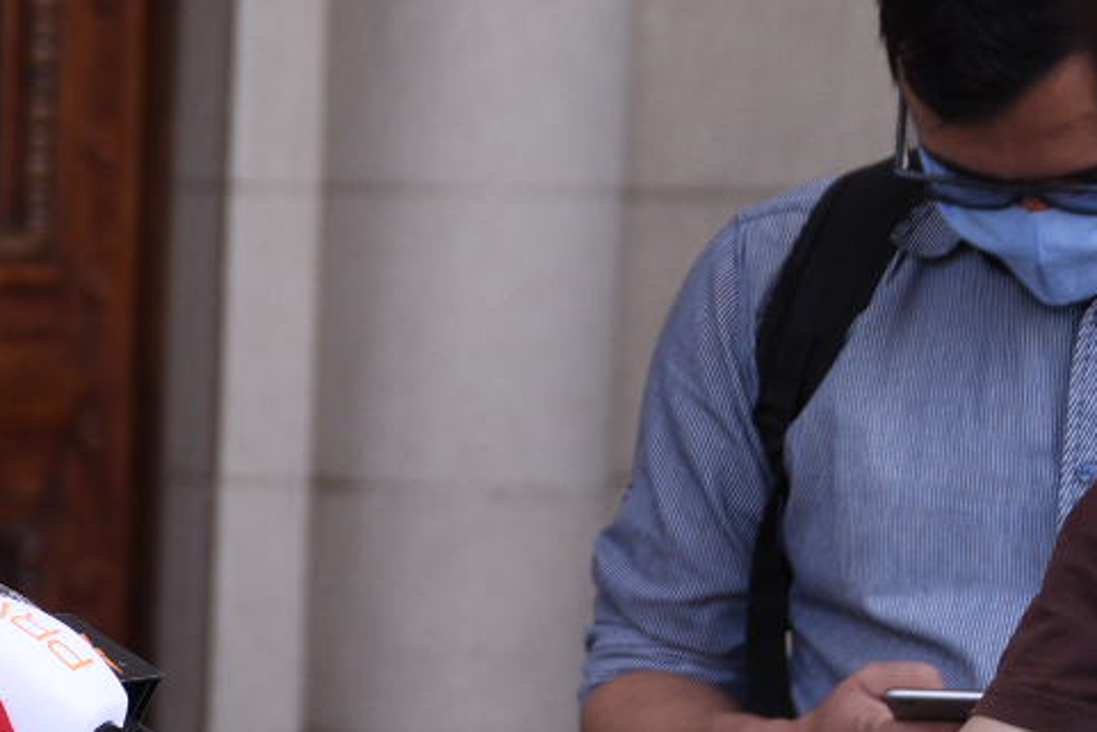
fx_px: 5334
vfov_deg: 7.8
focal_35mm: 175
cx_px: -331
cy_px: 570
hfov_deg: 11.4
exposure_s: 1/800
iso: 500
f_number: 4
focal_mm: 52
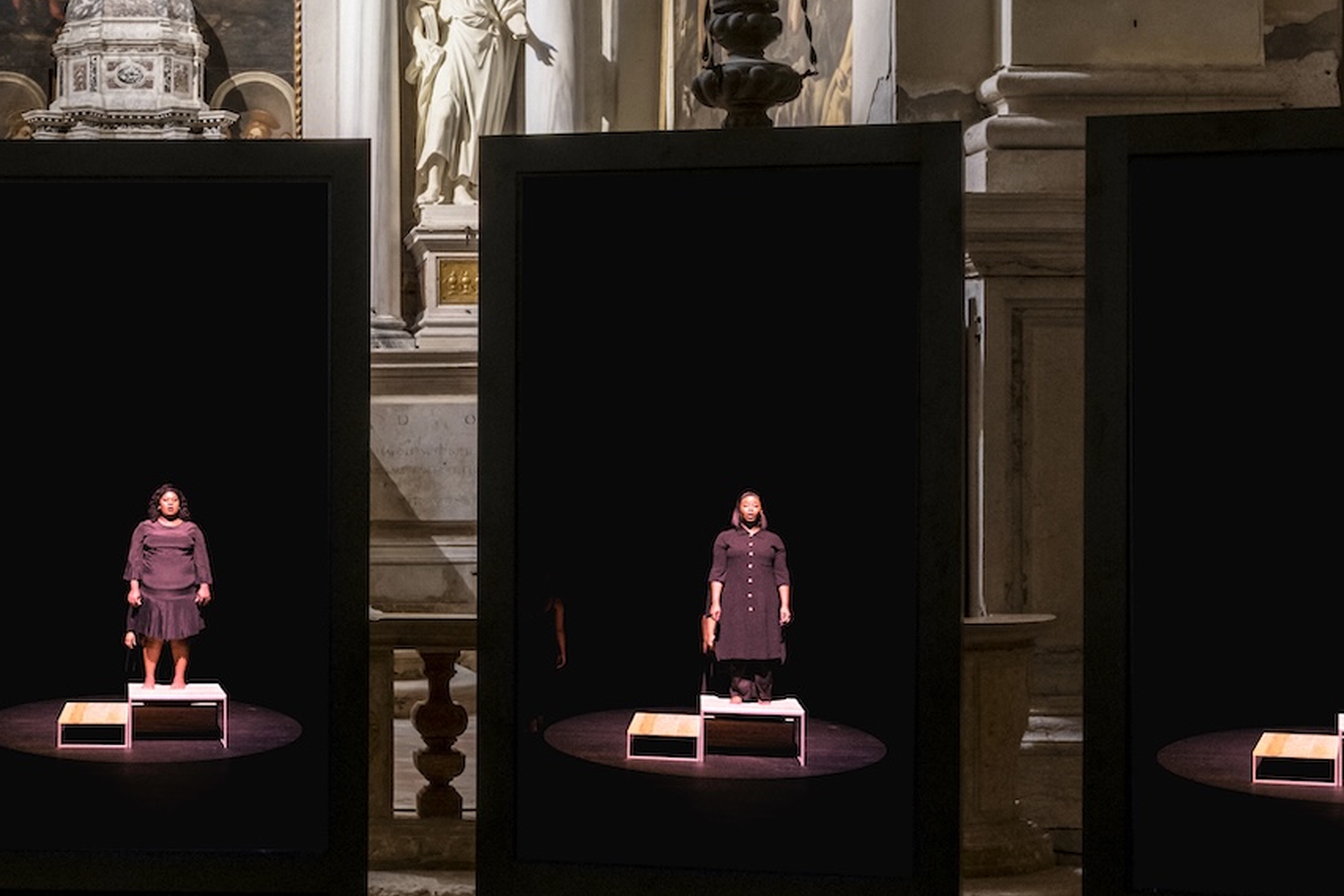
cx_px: 131
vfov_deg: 18.2
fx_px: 2800
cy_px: 489
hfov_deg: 26.1
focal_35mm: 75
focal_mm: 32
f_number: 13
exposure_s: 1
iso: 400
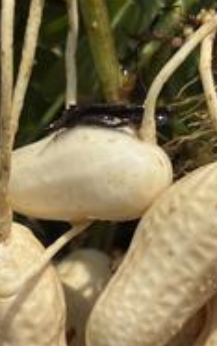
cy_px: 242
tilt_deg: -40.1
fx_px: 1116
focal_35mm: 118
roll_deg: +13.5
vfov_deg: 17.6
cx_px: 48
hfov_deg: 11.1
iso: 40
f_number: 1.6
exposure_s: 1/5348
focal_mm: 5.96
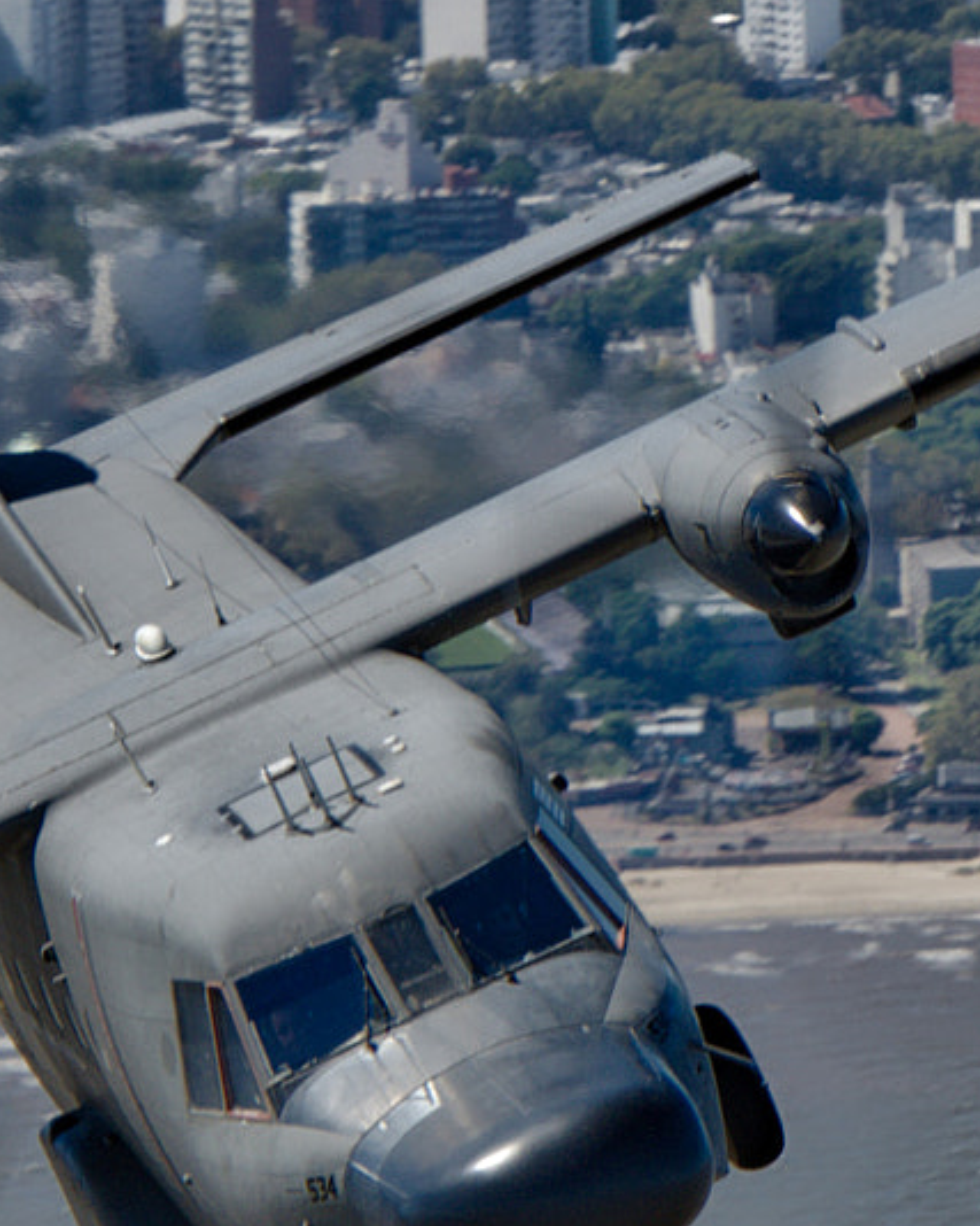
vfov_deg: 2.9
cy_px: 523
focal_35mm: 675
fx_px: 24479
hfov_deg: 2.3
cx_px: 73
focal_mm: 160
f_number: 9
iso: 100
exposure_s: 1/320
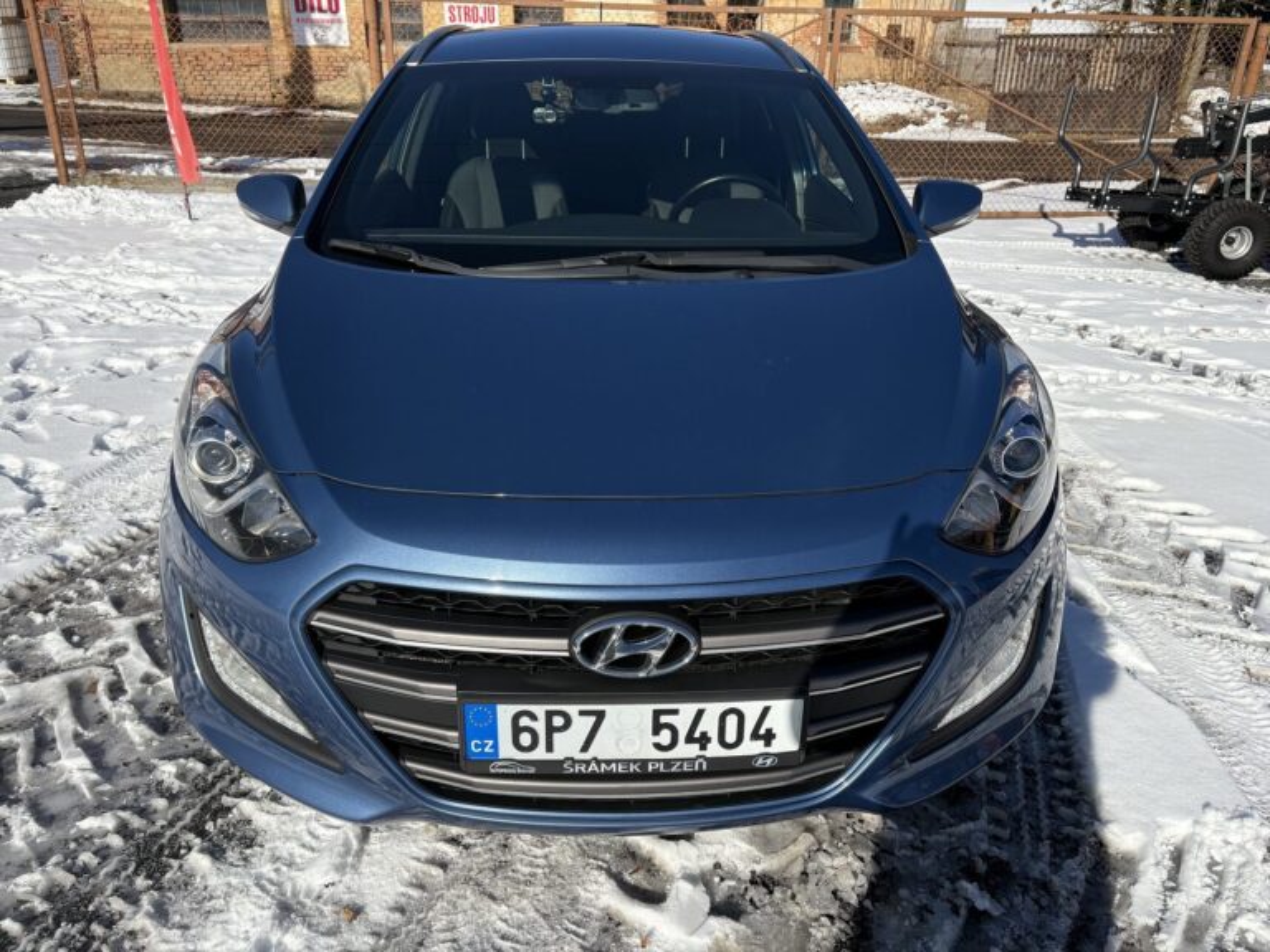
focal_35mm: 26
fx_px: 954
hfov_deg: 67.3
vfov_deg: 53.1
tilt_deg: -25.0
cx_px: 635
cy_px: 476
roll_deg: -0.2
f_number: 1.6
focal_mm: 5.96
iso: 50
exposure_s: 1/5814
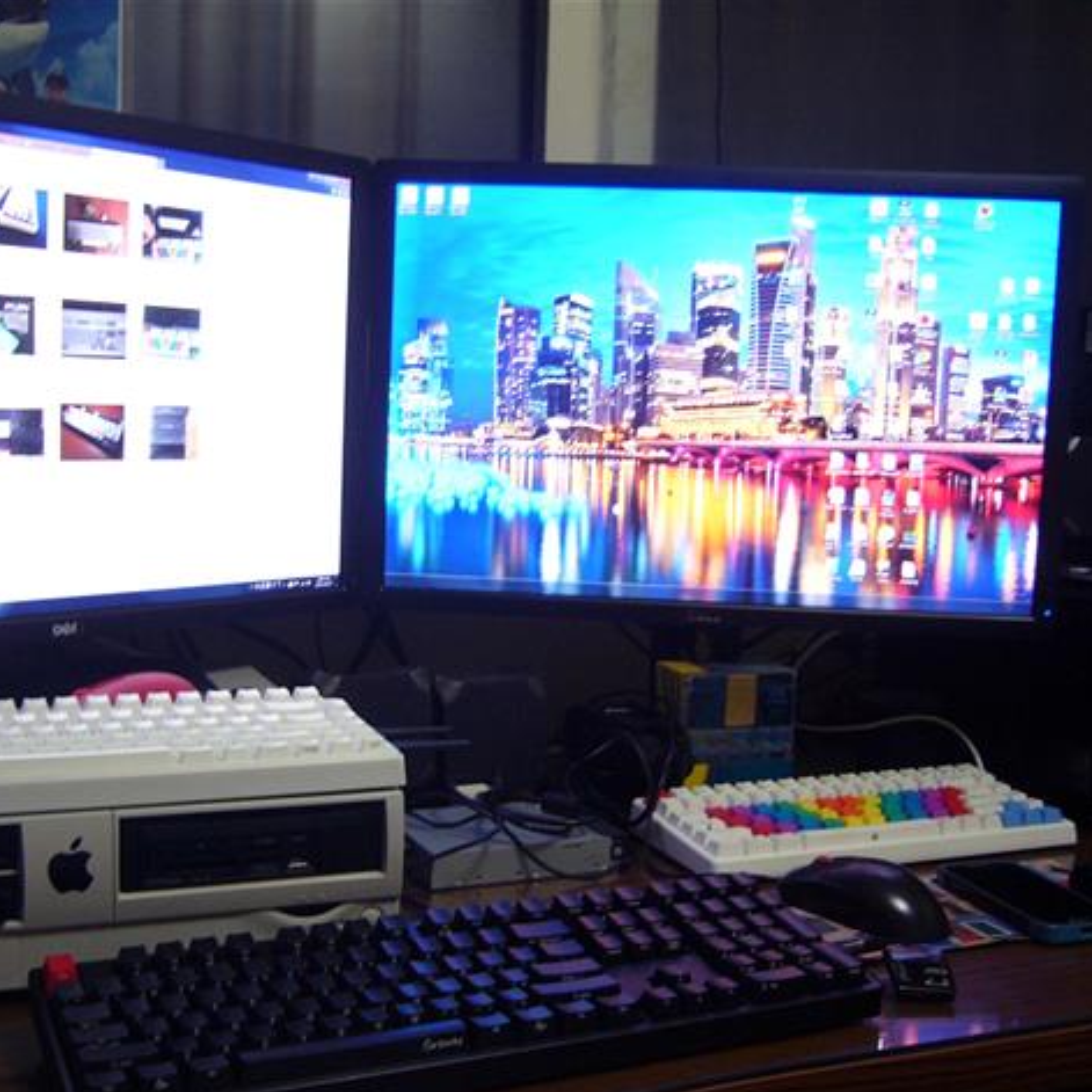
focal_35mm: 42
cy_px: 554
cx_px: 399
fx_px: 1499
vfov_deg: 40.0
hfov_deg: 39.7
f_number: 2.8
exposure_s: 1/8
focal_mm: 5.8
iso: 150
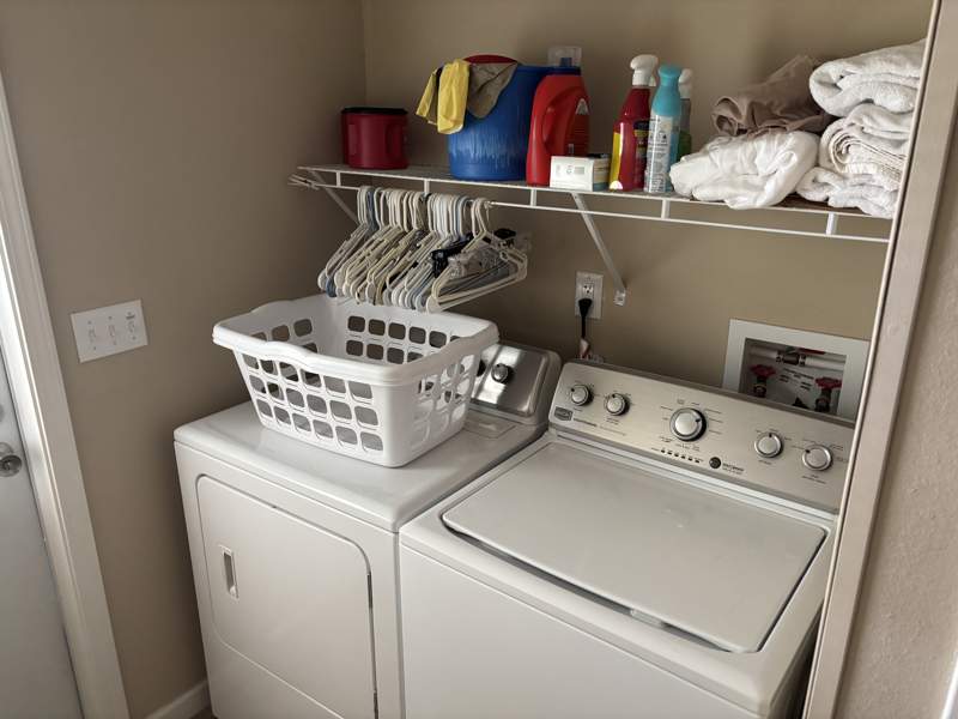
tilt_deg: -19.2
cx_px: 479
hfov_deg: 67.3
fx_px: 720
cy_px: 360
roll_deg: -0.1
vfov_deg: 53.1
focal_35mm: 26
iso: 320
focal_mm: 5.96
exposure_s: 1/60
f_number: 1.6
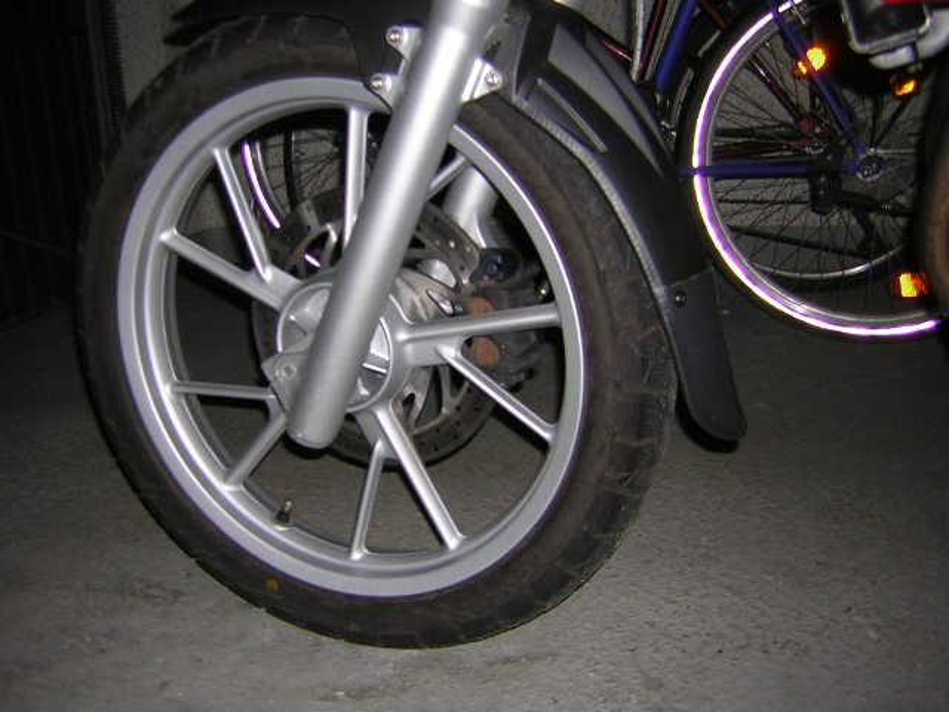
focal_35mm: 36
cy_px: 356
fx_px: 987
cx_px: 474
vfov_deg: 39.7
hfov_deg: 51.4
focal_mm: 4.7
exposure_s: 1/60.1
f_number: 2.6
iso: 50
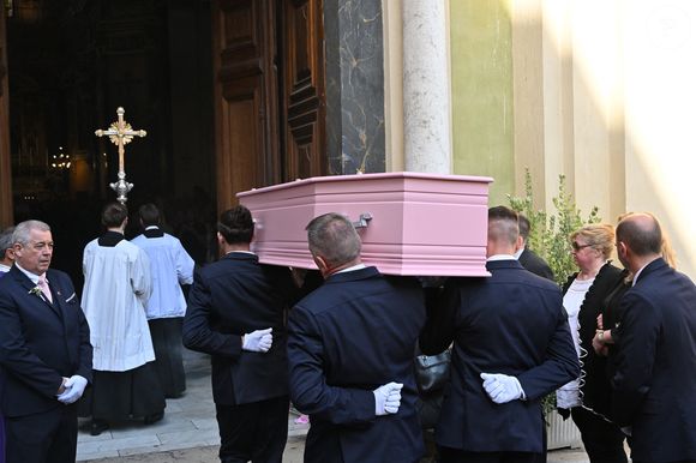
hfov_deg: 42.8
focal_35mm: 46
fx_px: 889
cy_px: 232
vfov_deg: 29.2
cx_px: 348
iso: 800
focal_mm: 46
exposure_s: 1/320
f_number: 9
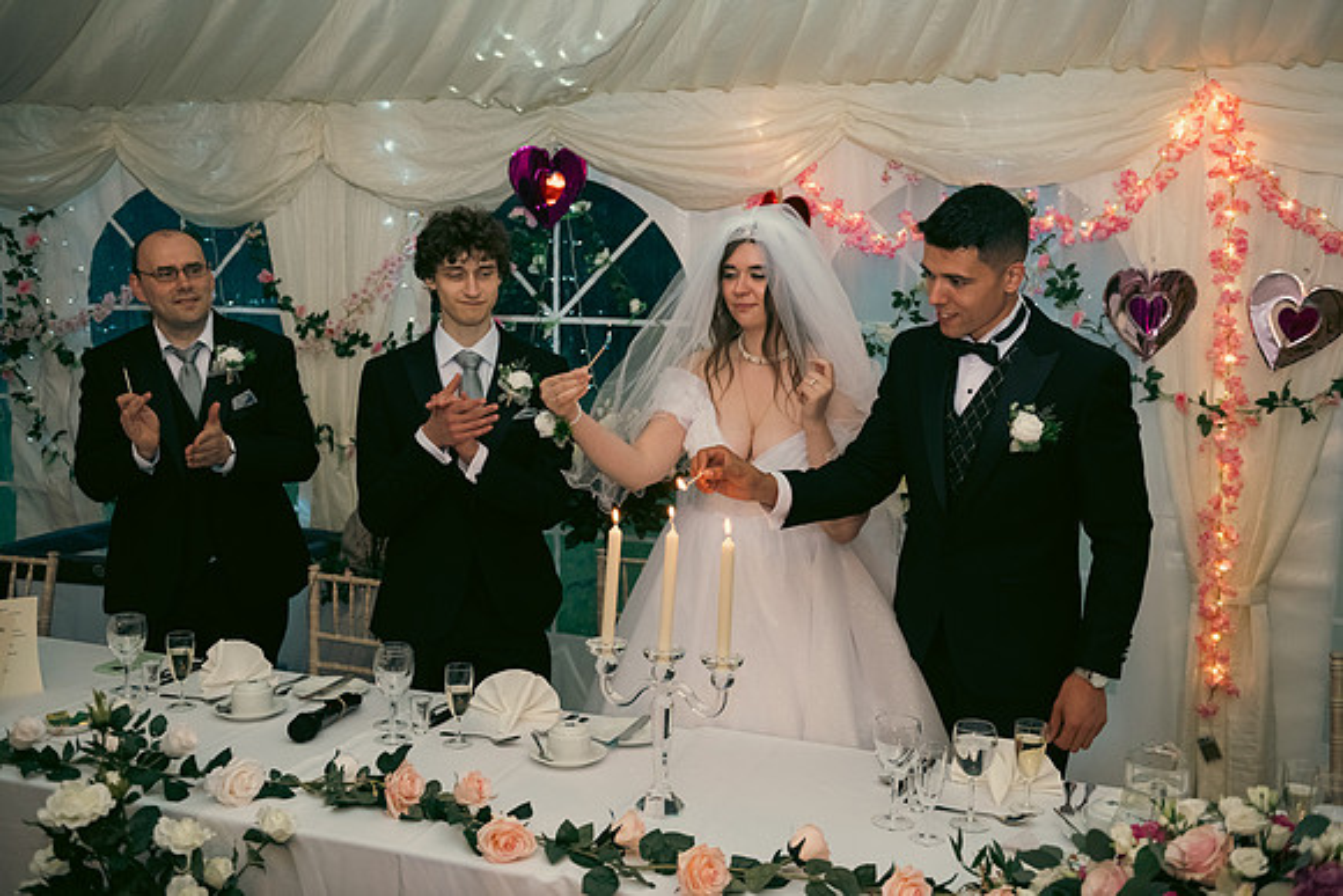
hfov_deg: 54.4
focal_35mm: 35
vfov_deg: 37.9
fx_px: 1306
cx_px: 672
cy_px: 448
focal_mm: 35
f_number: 3.5
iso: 800
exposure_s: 1/160
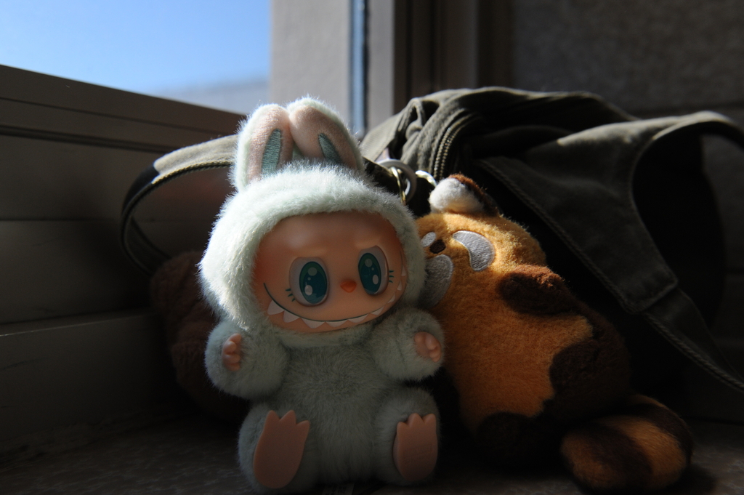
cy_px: 248
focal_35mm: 38
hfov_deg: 50.7
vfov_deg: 35.0
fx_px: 785
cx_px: 372
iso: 1250
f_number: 8
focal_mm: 38
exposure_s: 1/2000
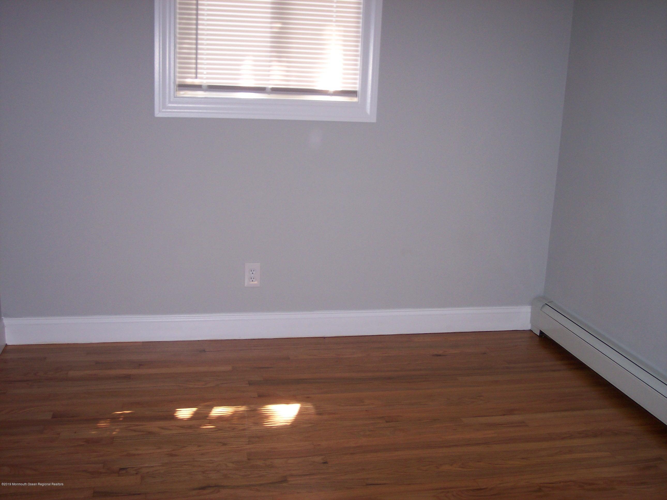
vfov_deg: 37.7
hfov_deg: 49.0
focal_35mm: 38
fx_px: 732
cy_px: 250
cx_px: 334
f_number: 2.8
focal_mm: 8
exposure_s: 1/30
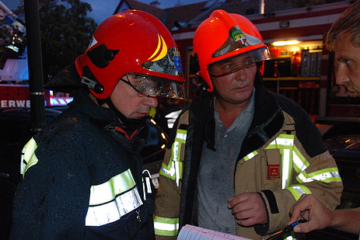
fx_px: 370
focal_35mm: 37
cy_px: 122
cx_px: 176
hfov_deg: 51.9
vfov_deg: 36.0
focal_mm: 24
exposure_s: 1/60
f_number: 5.6
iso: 1250
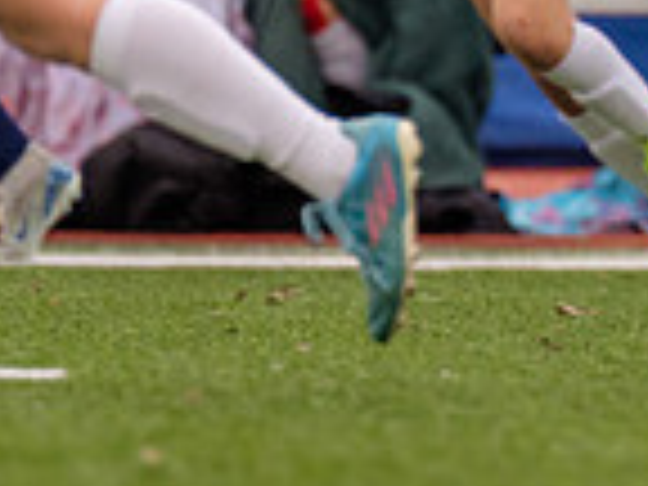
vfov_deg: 0.8
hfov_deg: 1.1
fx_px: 33003
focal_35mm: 1763
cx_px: 1040
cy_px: -349
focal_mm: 280
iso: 800
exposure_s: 1/1250
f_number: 4
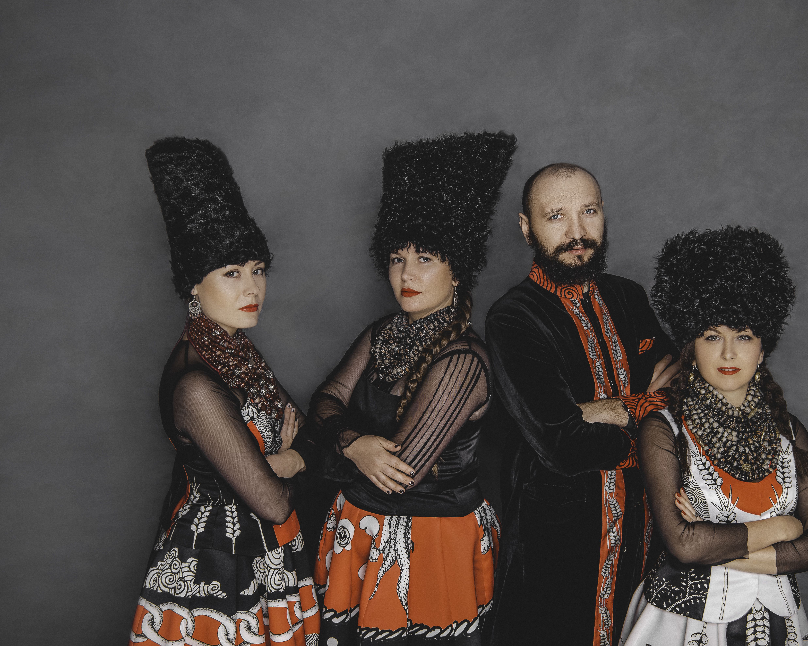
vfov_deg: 31.5
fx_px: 1148
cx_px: 471
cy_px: 326
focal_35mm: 48
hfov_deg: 38.7
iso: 100
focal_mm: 42
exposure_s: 1/125
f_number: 8
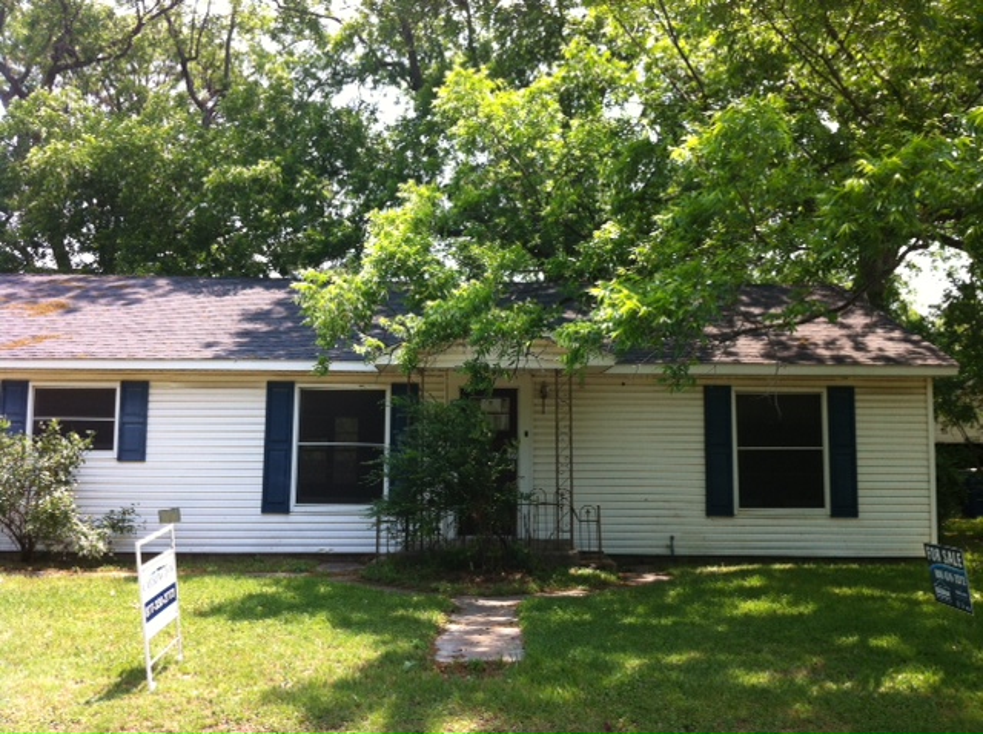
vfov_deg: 40.6
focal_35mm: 35
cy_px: 367
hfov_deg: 52.7
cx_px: 492
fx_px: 992
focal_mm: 3.85
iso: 80
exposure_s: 1/316
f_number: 2.8
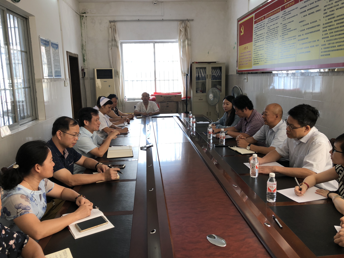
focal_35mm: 29
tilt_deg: -11.7
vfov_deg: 48.2
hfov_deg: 61.6
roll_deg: +0.9
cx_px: 167
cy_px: 130
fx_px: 288
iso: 32
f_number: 1.8
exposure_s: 1/100
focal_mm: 3.99
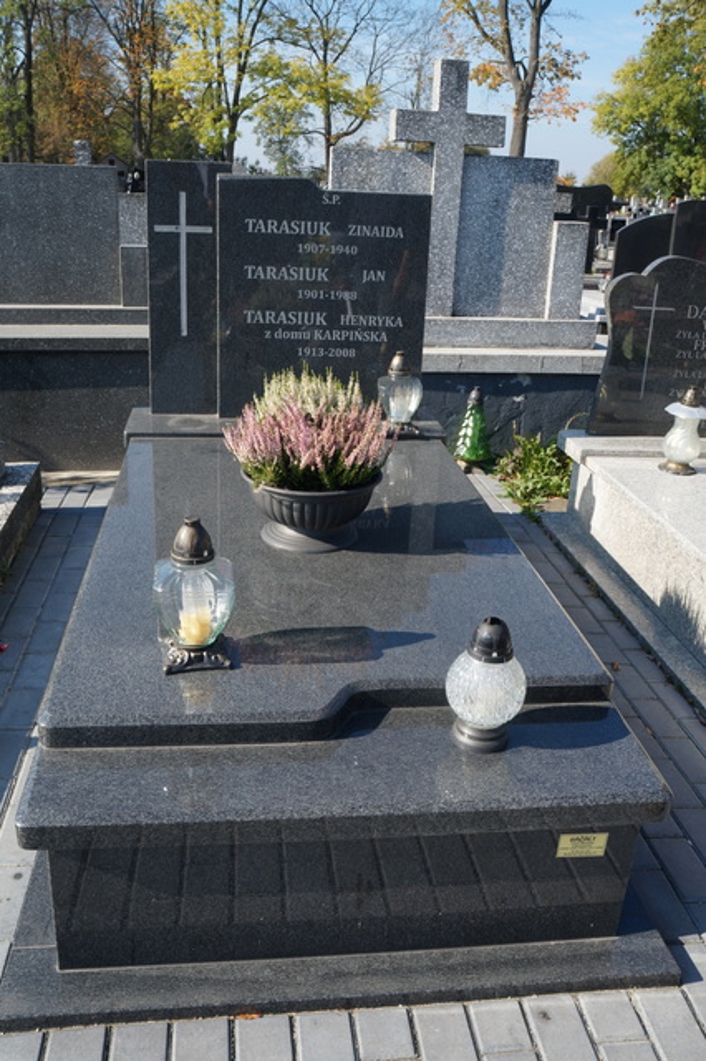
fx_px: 928
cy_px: 530
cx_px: 353
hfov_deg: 41.7
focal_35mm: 32
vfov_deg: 59.5
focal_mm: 21
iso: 200
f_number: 8
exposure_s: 1/250
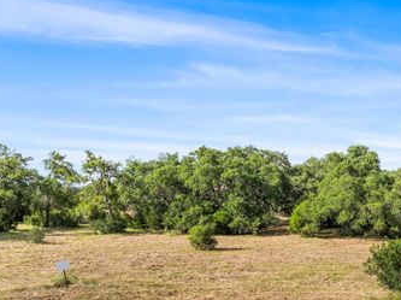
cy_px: 180
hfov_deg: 50.8
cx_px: 255
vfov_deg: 39.4
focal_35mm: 36
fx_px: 417
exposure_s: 1/800
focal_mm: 12.29
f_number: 2.8
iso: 110
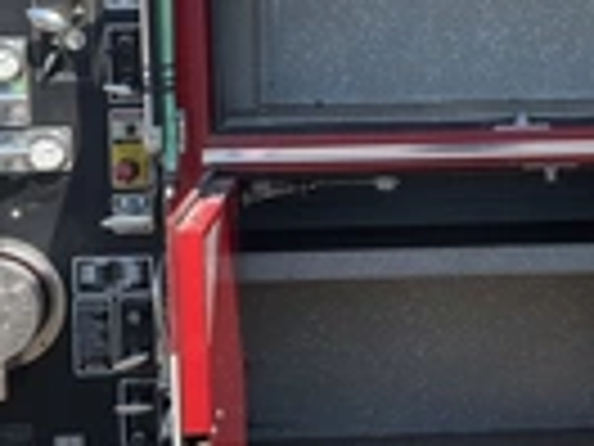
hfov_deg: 21.7
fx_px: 1510
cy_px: 90
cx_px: 536
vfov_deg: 16.7
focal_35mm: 88
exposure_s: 1/749
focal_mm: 3
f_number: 1.8
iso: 25
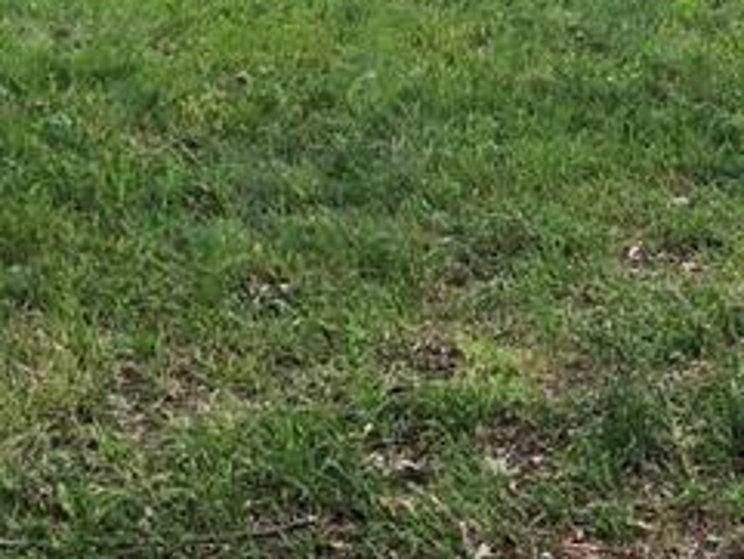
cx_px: 741
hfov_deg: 16.2
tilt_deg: -1.5
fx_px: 2559
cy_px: -442
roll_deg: -1.0
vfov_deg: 11.6
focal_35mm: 119
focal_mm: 4
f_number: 1.8
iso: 40
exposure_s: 1/120
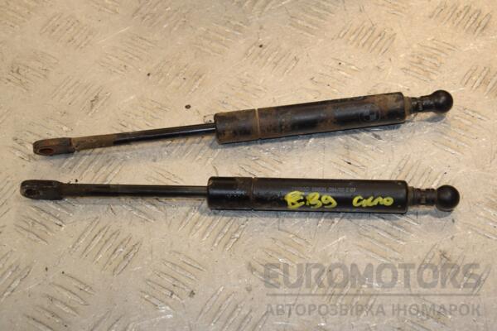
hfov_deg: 23.4
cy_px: 166
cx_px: 248
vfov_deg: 15.7
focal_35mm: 87
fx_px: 1201
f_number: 10
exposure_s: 1/200
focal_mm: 58
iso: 800
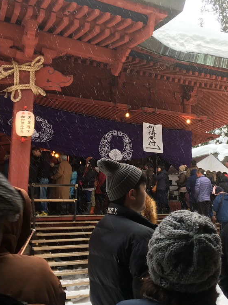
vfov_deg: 47.9
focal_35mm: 39
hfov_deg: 36.0
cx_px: 169
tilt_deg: +9.3
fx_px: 343
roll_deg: -0.8
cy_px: 152
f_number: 2.2
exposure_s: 1/60
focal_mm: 4.15
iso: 32
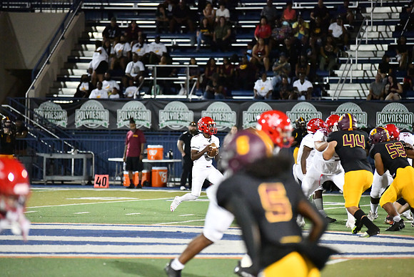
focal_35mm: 200
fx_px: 2300
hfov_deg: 10.3
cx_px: 207
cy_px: 138
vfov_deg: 6.9
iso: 20000
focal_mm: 200
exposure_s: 1/3200
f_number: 2.8
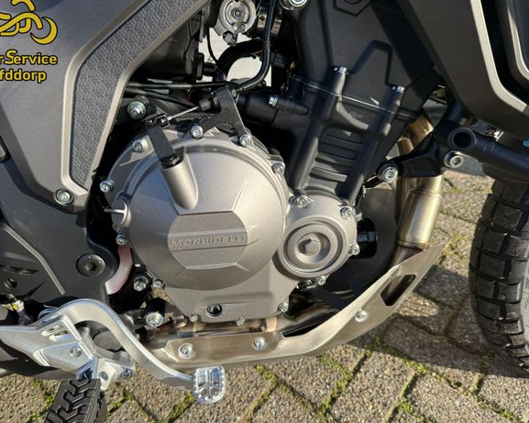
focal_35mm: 26
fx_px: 407
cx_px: 253
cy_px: 216
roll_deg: +0.7
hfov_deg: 66.0
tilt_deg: -33.6
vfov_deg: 54.9
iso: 100
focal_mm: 6.76
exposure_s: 1/1385
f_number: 1.78
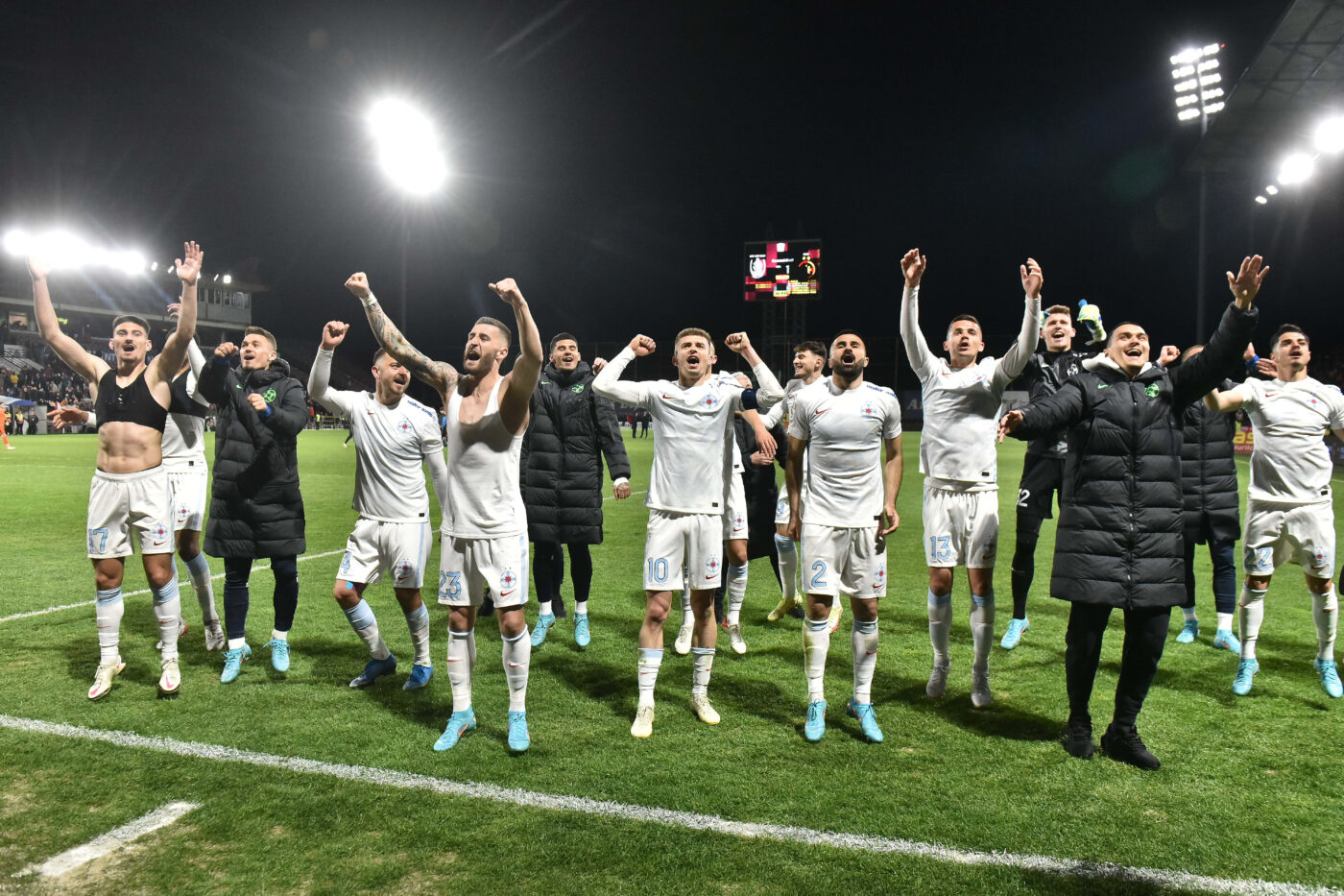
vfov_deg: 45.0
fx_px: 1082
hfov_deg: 63.7
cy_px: 448
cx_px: 672
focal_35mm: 29
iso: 3200
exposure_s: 1/800
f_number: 5.6
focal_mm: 29
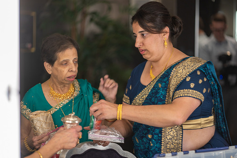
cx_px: 118
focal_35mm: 85
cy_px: 79
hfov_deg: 23.9
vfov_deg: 16.1
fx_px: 560
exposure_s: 1/160
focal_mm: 85
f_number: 1.8
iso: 125
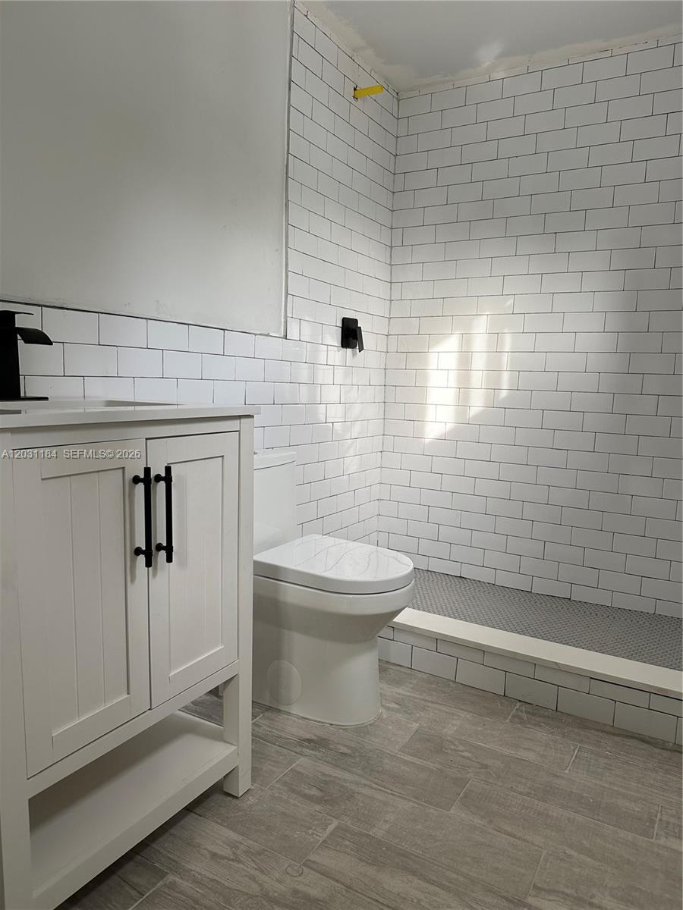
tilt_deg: -7.0
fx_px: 631
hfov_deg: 56.8
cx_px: 342
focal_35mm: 24
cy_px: 455
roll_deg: -2.3
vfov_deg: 71.6
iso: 125
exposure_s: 1/121
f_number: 1.78
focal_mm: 6.86
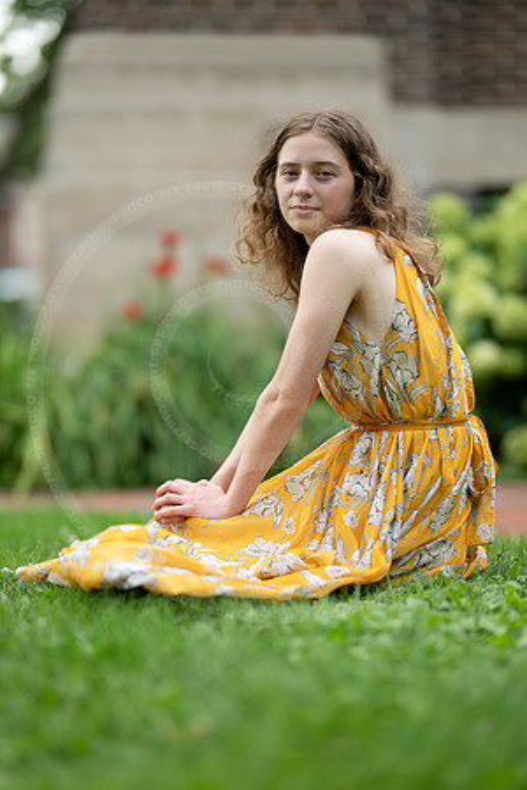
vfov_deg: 23.9
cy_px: 395
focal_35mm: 85
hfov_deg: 16.1
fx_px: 1866
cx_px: 264
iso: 80
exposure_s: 1/800
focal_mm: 85
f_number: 1.4
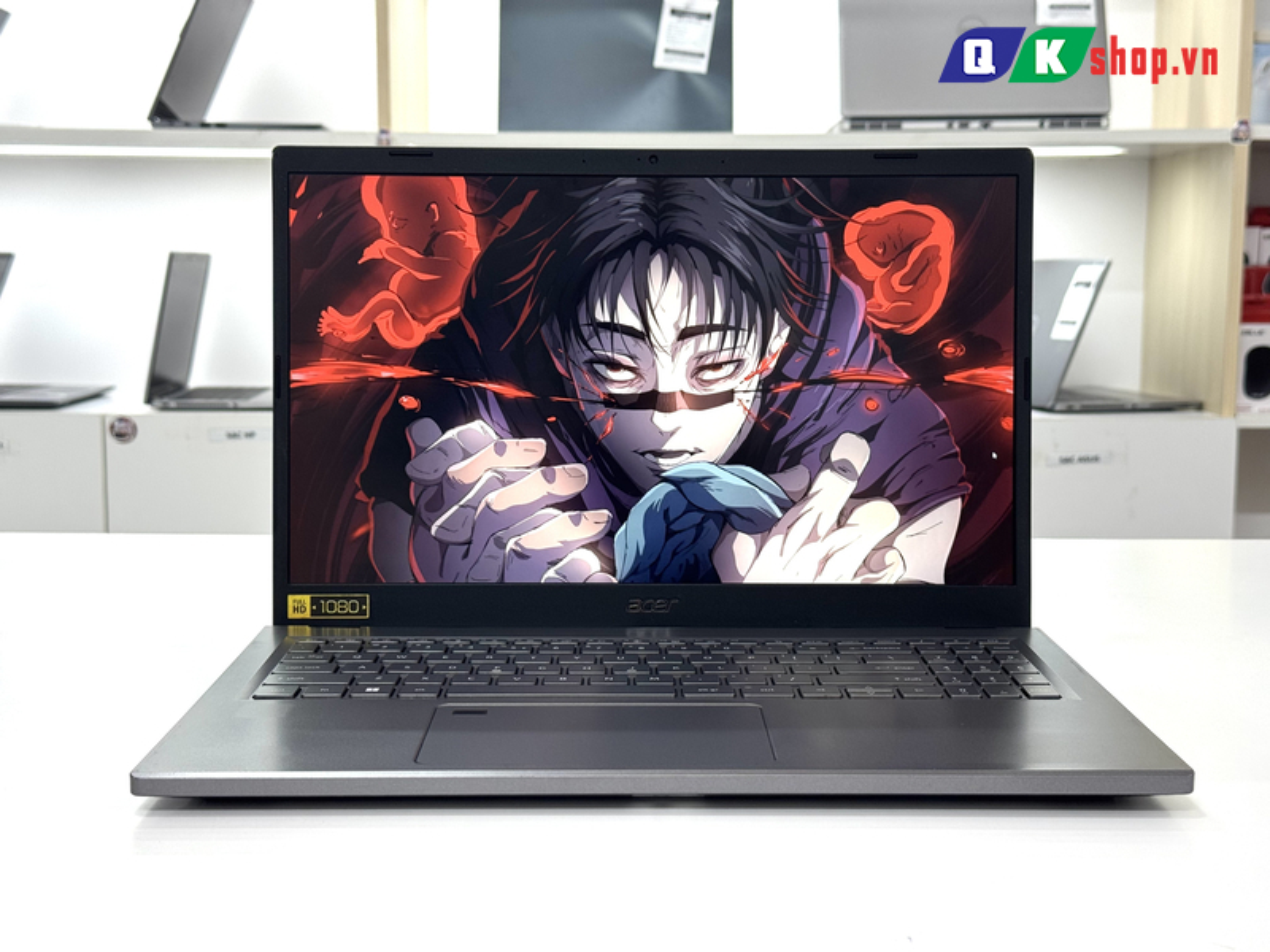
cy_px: 476
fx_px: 1761
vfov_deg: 30.3
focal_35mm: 48
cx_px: 635
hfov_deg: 39.7
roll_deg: +0.7
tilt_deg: -7.1
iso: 80
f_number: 1.78
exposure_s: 1/100
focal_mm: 6.76
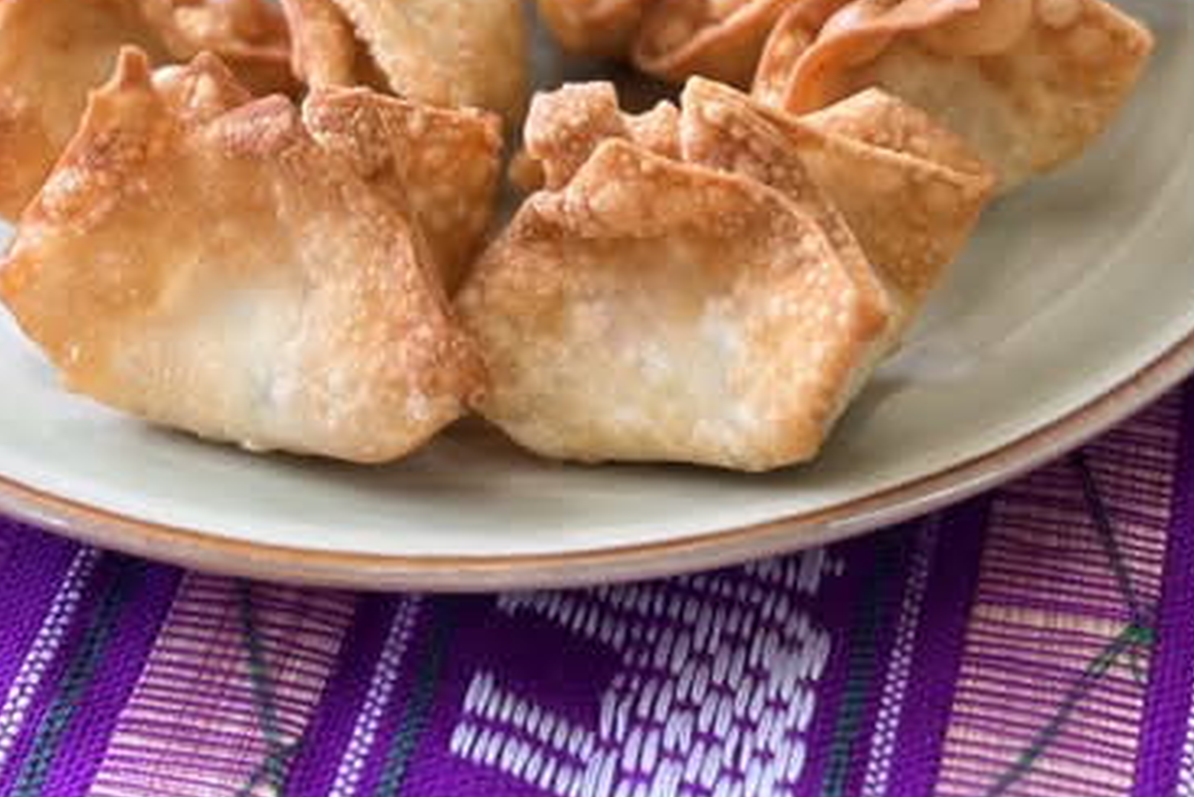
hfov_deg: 18.9
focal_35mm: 108
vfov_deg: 12.2
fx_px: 3583
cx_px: 521
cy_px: -314
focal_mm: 5.96
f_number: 1.6
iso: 32
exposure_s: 1/122
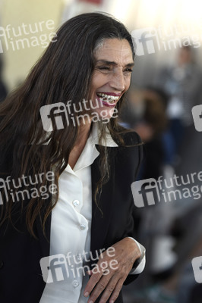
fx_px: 1518
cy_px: 152
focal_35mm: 180
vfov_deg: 11.4
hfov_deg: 7.6
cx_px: 101
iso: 800
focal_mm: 120
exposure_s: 1/500
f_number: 3.5
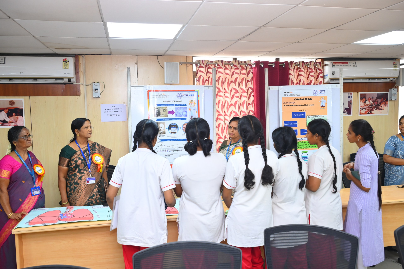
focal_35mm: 31
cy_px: 134
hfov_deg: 60.3
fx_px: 348
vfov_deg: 42.3
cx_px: 202
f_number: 5
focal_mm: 31
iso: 1600
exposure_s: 1/160
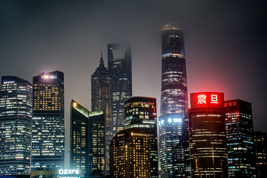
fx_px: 541
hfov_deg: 27.7
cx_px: 134
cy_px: 89
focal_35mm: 73
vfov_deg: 18.7
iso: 1000
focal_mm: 73
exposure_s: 1/20
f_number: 2.8
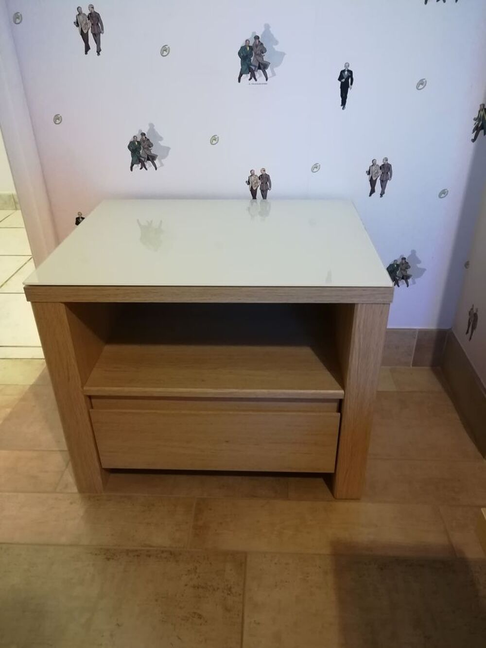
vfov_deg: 67.3
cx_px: 243
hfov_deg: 53.1
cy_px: 324
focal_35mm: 26
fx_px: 487
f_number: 2.2
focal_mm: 3.83
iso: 500
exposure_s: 1/14.3
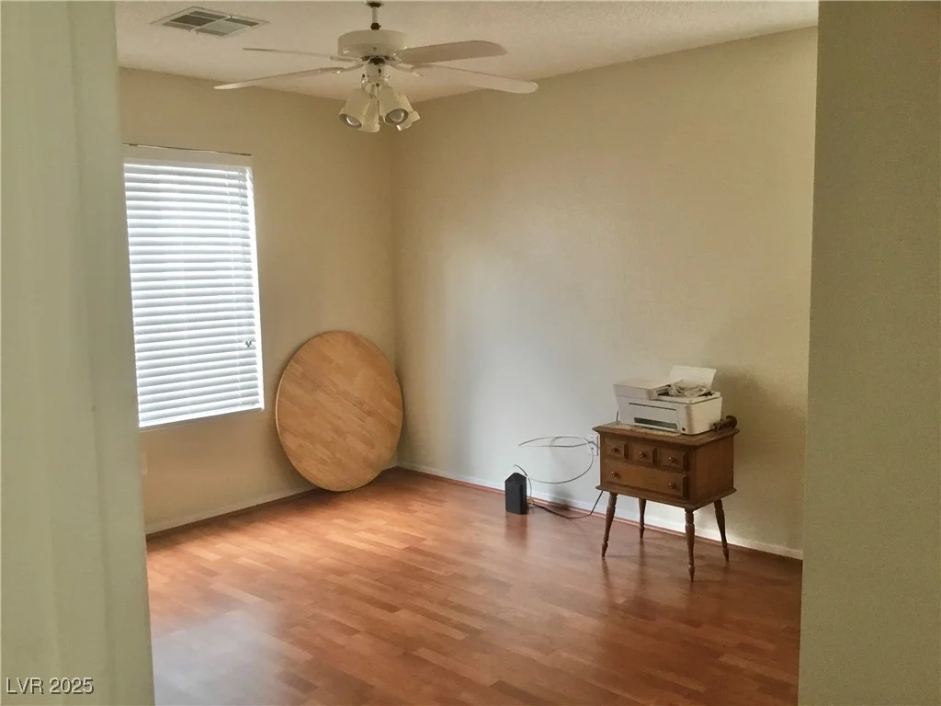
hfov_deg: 58.4
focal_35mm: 31
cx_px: 470
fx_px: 843
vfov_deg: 45.4
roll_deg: +1.7
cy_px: 353
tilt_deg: -7.0
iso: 80
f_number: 2.4
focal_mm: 3.3
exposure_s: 1/30
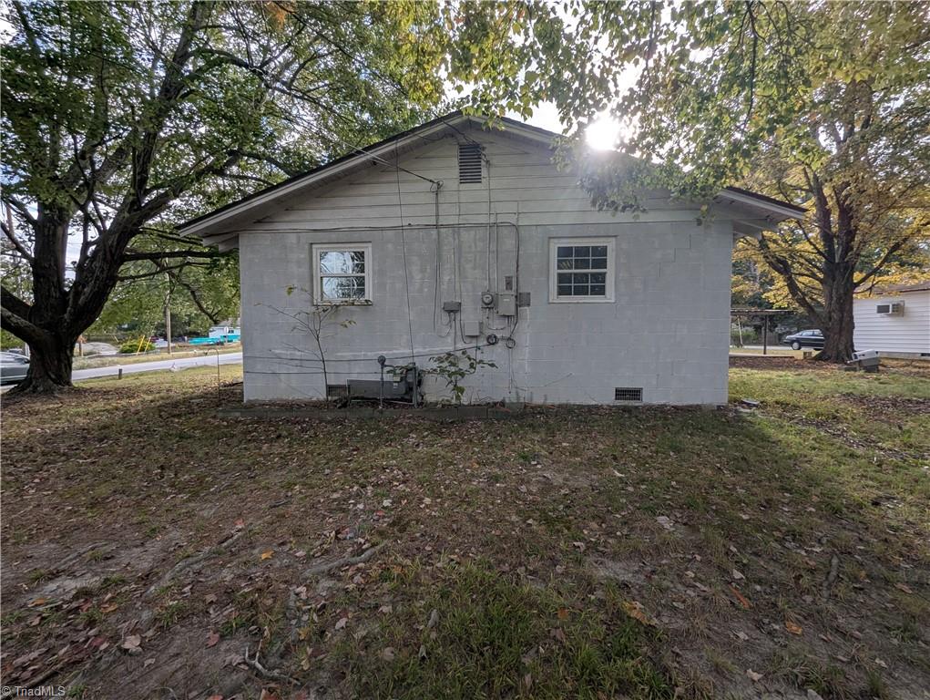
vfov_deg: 90.0
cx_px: 465
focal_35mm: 13
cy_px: 350
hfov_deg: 106.1
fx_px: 350
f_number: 2.2
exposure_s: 1/850
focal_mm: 1.95
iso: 62
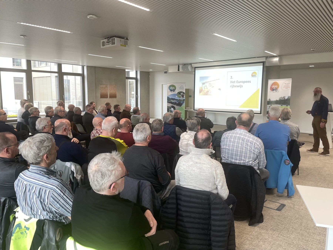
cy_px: 125
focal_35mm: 26
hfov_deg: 67.3
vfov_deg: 53.1
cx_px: 166
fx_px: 250
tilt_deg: -6.8
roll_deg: -0.4
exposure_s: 1/121
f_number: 1.6
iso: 80
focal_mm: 4.2
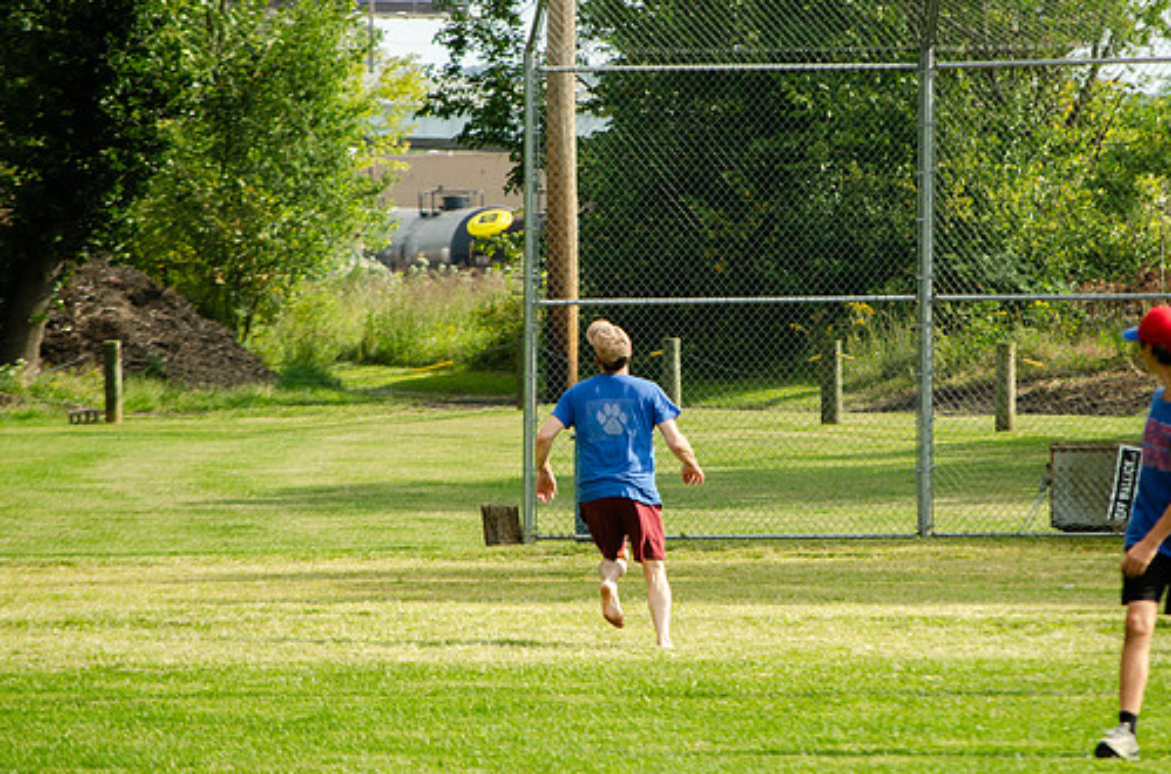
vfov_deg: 4.6
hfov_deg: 6.9
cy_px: 367
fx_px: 9701
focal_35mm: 299
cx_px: 680
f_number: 6.3
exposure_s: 1/640
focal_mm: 160
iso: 200
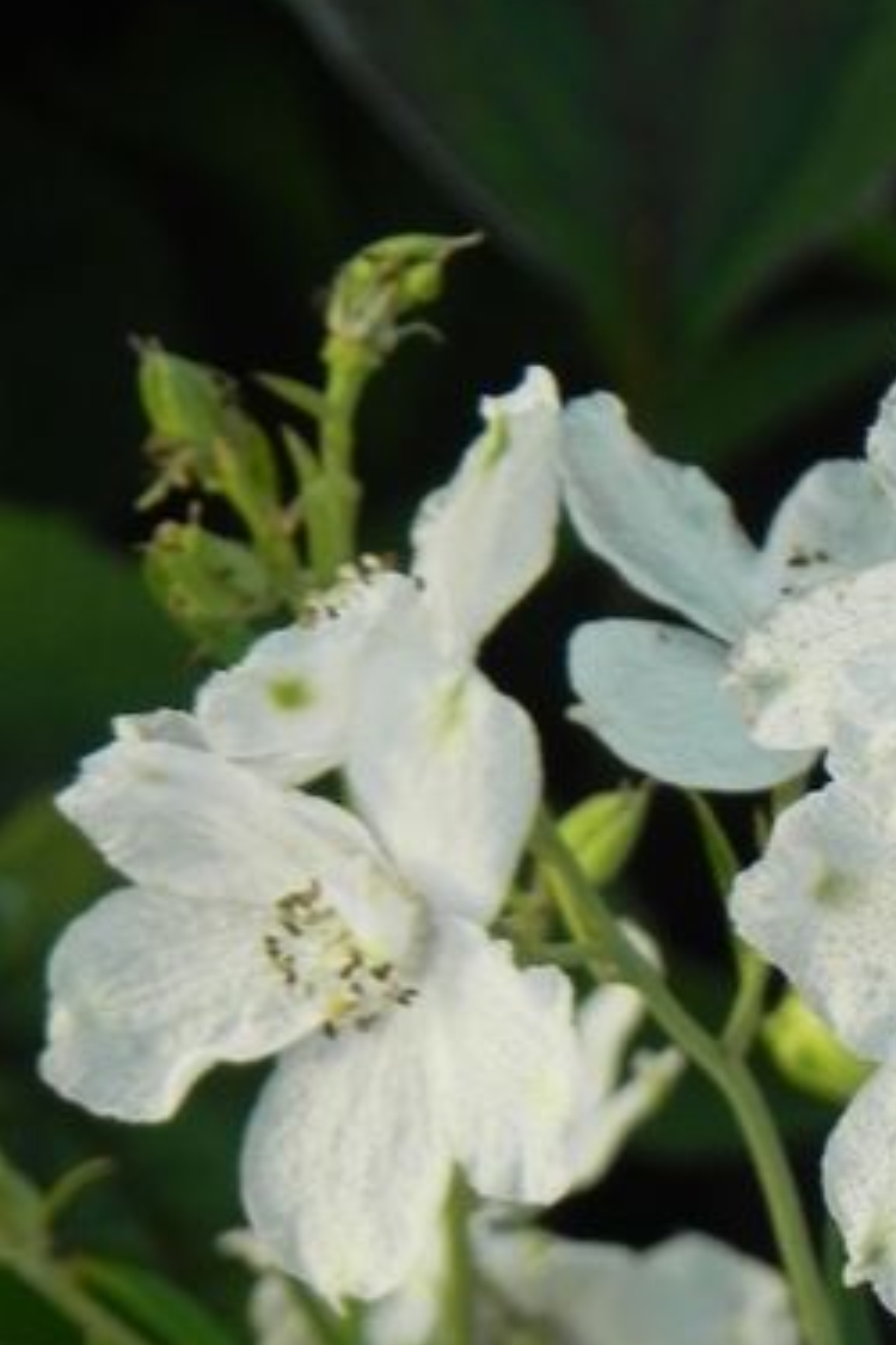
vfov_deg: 5.7
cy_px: 1413
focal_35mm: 359
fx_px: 13402
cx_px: 900
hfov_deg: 3.8
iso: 160
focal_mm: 28.8
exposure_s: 1/160
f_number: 5
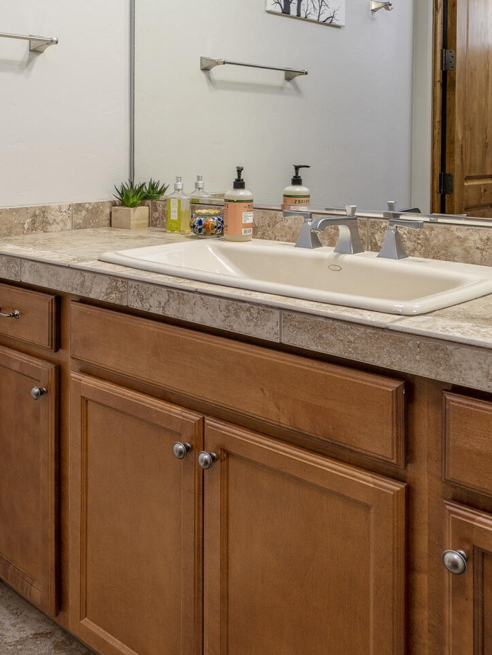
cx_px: 148
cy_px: 142
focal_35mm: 34
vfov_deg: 51.0
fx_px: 644
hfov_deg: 41.0
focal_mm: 17
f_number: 8
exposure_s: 1/6
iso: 200
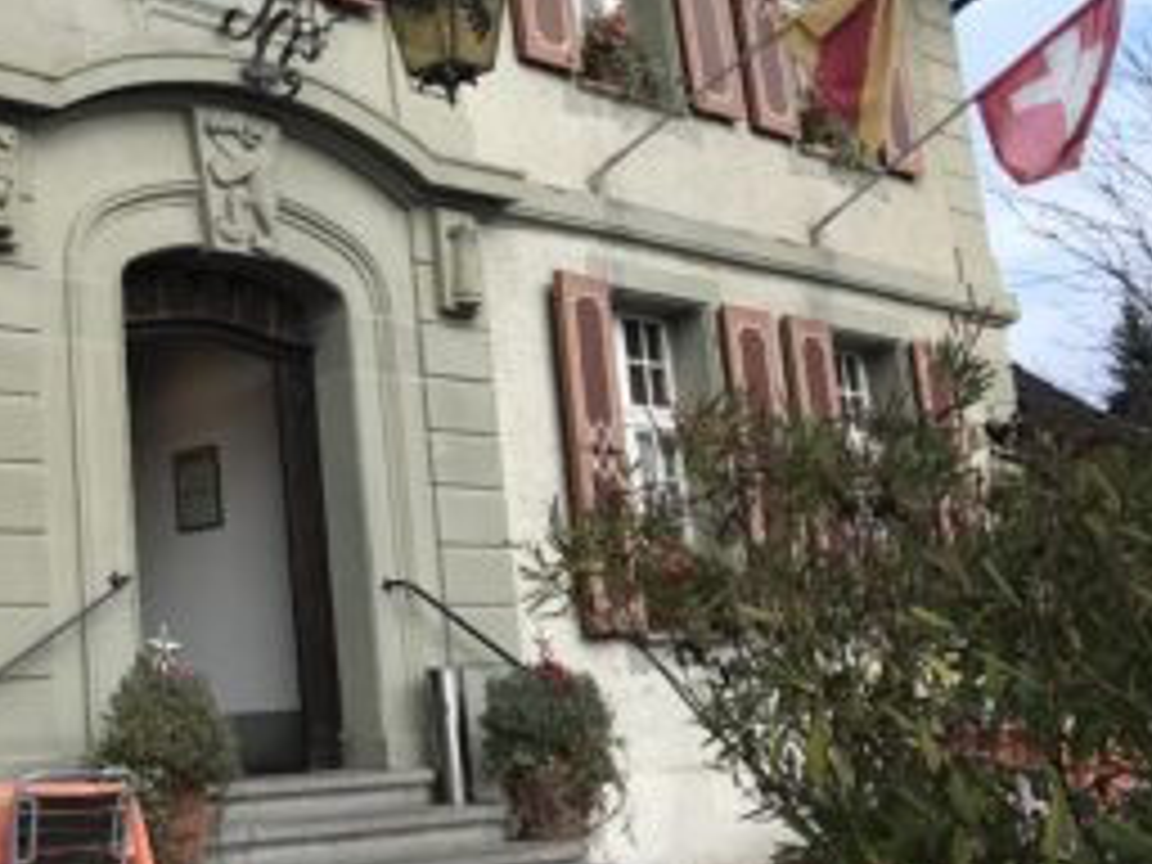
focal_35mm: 56
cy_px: 320
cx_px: 50
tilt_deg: +15.3
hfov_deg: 32.1
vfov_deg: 26.0
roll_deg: +2.2
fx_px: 1864
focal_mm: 3.99
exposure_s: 1/863
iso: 20
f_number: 1.8
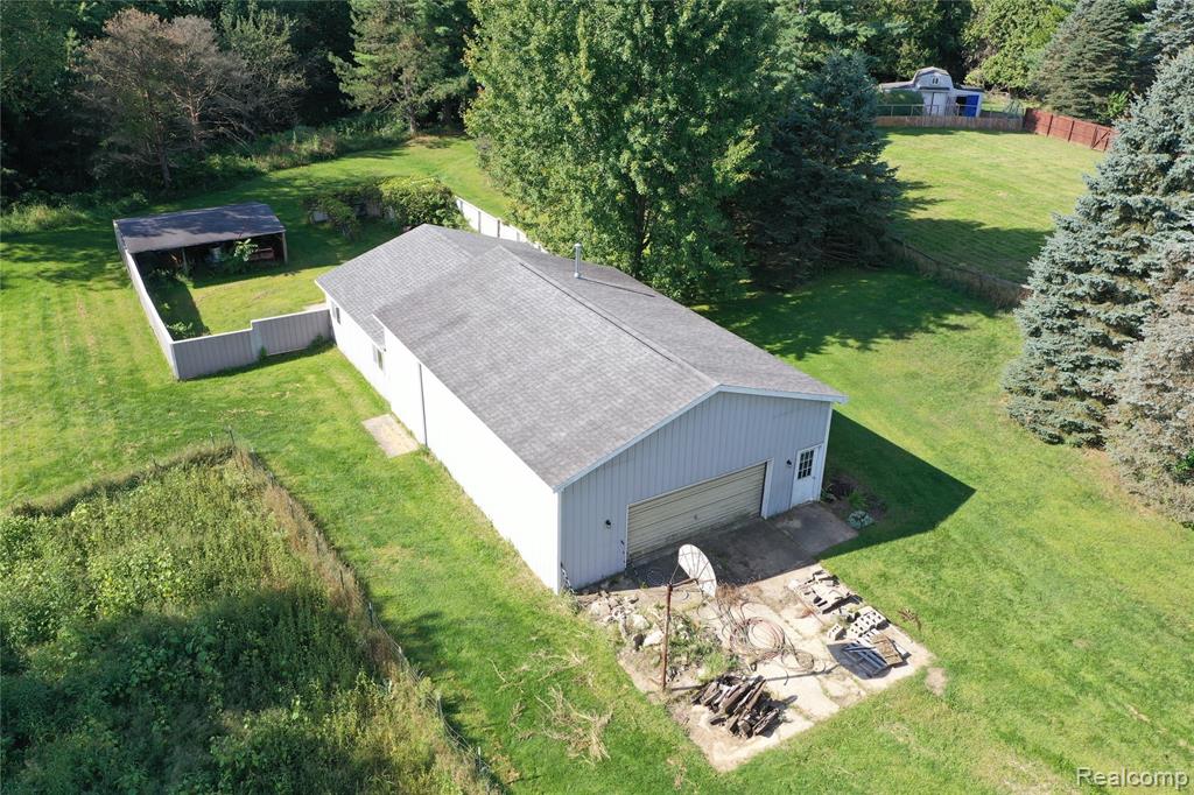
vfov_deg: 46.4
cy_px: 398
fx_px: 928
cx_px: 597
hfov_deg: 65.5
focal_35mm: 28
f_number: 5
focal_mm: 10.26
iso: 100
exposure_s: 1/200
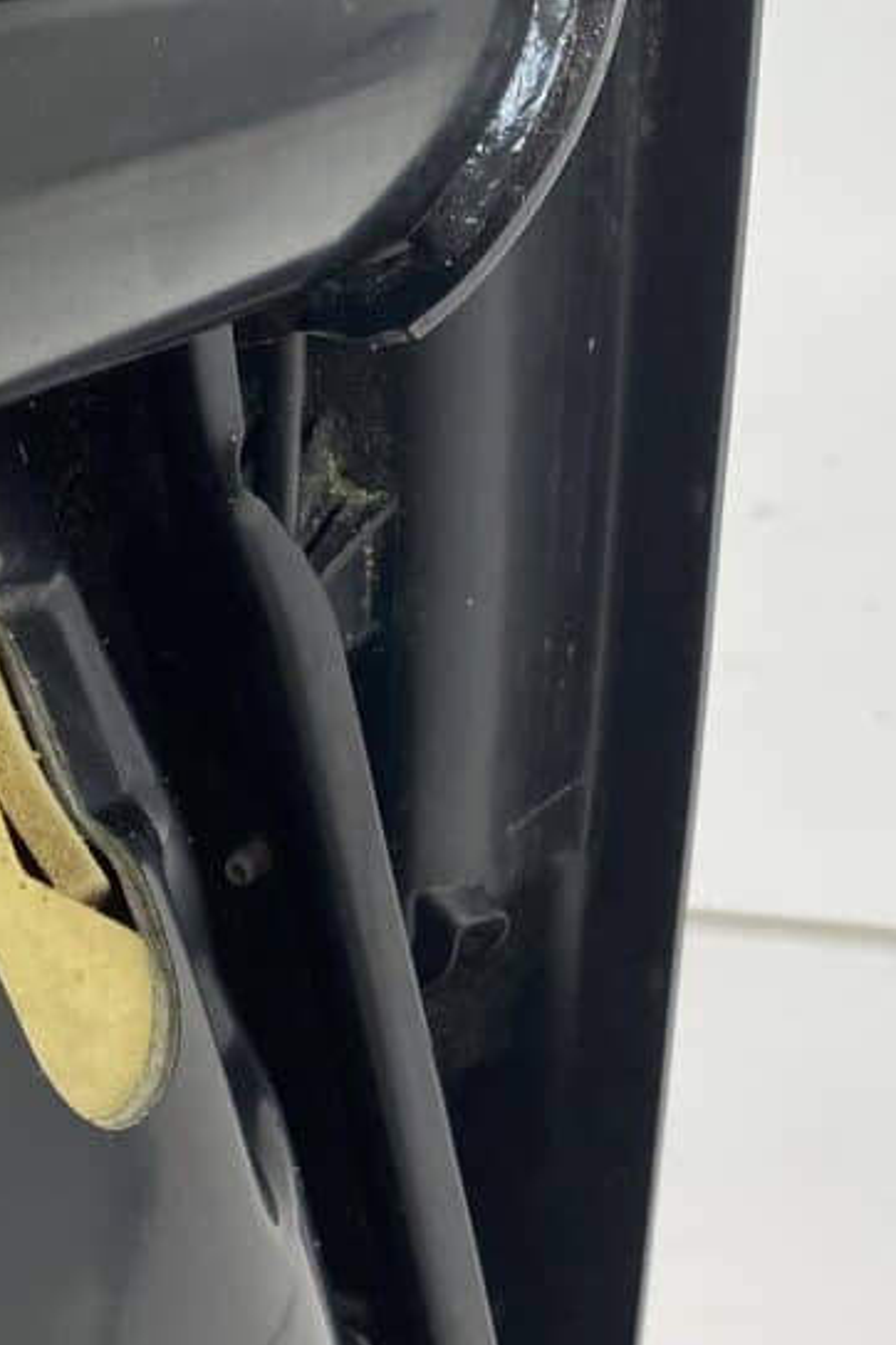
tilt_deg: -16.5
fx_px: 2725
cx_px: 599
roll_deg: -0.3
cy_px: 467
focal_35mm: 73
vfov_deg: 27.6
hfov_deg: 18.6
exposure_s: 1/100
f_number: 1.8
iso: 100
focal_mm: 4.25
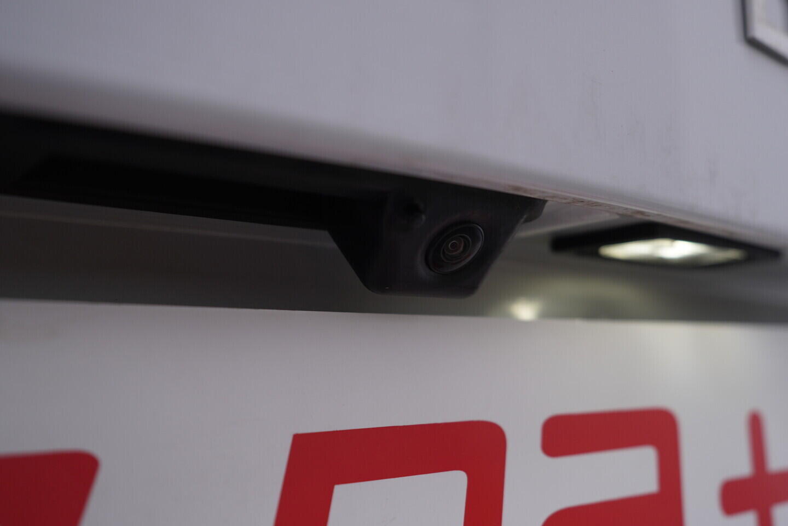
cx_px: 394
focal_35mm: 36
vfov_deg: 36.9
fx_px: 788
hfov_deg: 53.1
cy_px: 263
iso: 125
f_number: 4
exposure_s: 1/80
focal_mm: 24
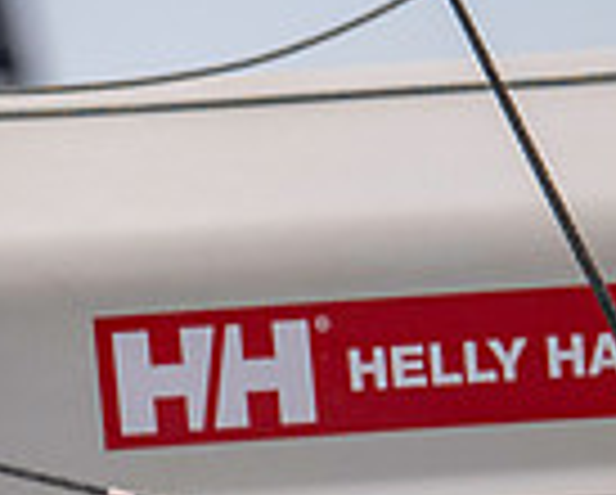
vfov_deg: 1.0
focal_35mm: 1590
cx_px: -468
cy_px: 772
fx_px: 29029
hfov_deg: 1.2
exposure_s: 1/1600
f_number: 5
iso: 200
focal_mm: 400
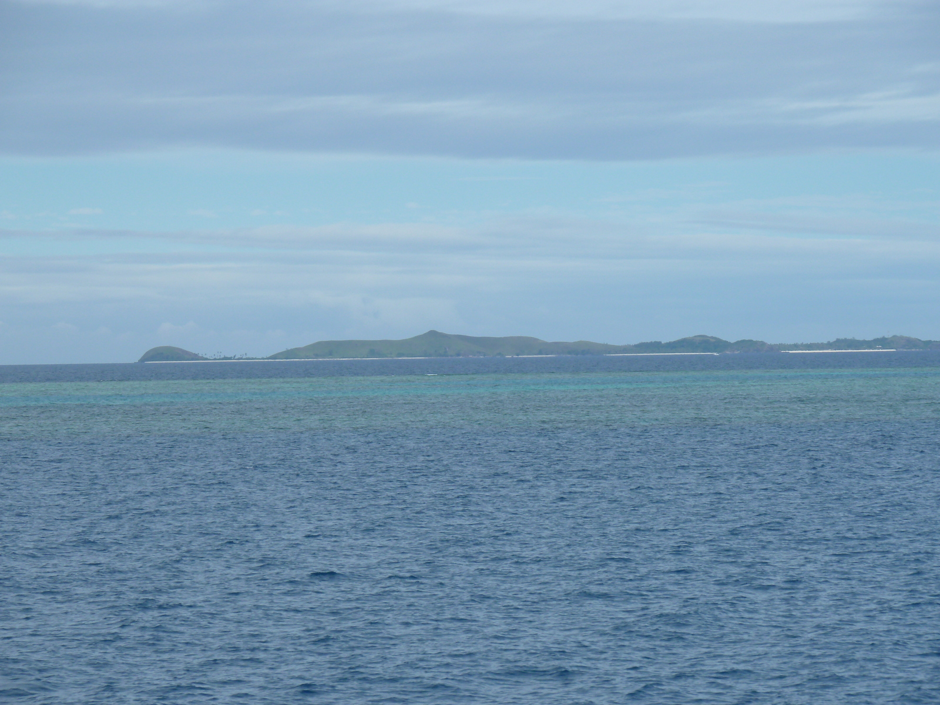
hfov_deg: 12.5
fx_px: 4291
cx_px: 470
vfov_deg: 9.4
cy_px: 352
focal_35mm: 158
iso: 80
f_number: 5.6
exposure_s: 1/500
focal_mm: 25.9
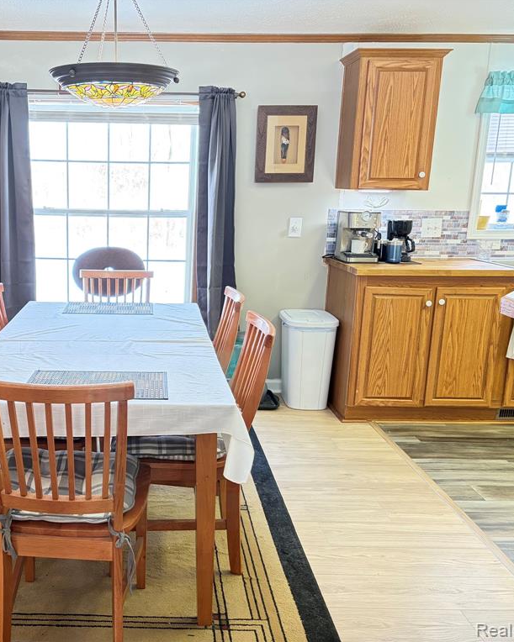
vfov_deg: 52.8
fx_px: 647
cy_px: 320
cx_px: 130
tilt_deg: -11.9
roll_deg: -1.1
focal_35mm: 34
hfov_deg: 42.1
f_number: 1.6
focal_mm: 5.96
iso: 320
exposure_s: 1/60
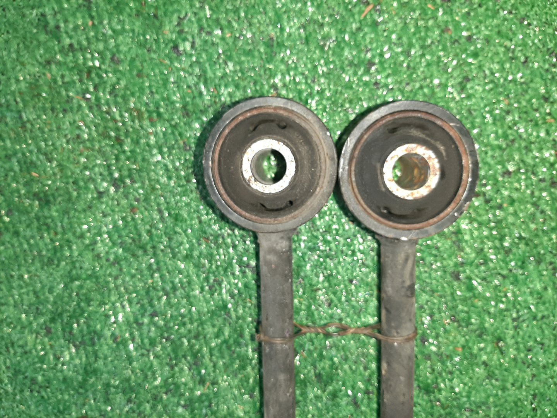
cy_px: 209
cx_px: 278
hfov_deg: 67.3
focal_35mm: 26
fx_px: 418
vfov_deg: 53.1
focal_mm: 3.93
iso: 229
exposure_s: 1/50
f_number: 1.7
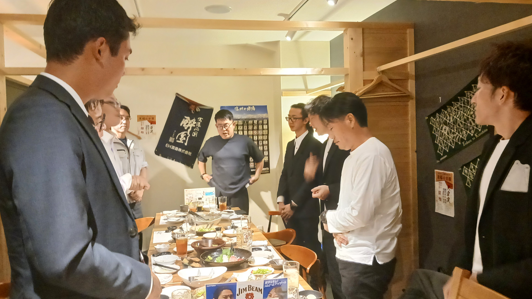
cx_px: 259
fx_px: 437
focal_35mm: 31
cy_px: 142
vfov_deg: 37.8
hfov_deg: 62.6
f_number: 1.8
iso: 1000
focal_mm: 4
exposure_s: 1/15
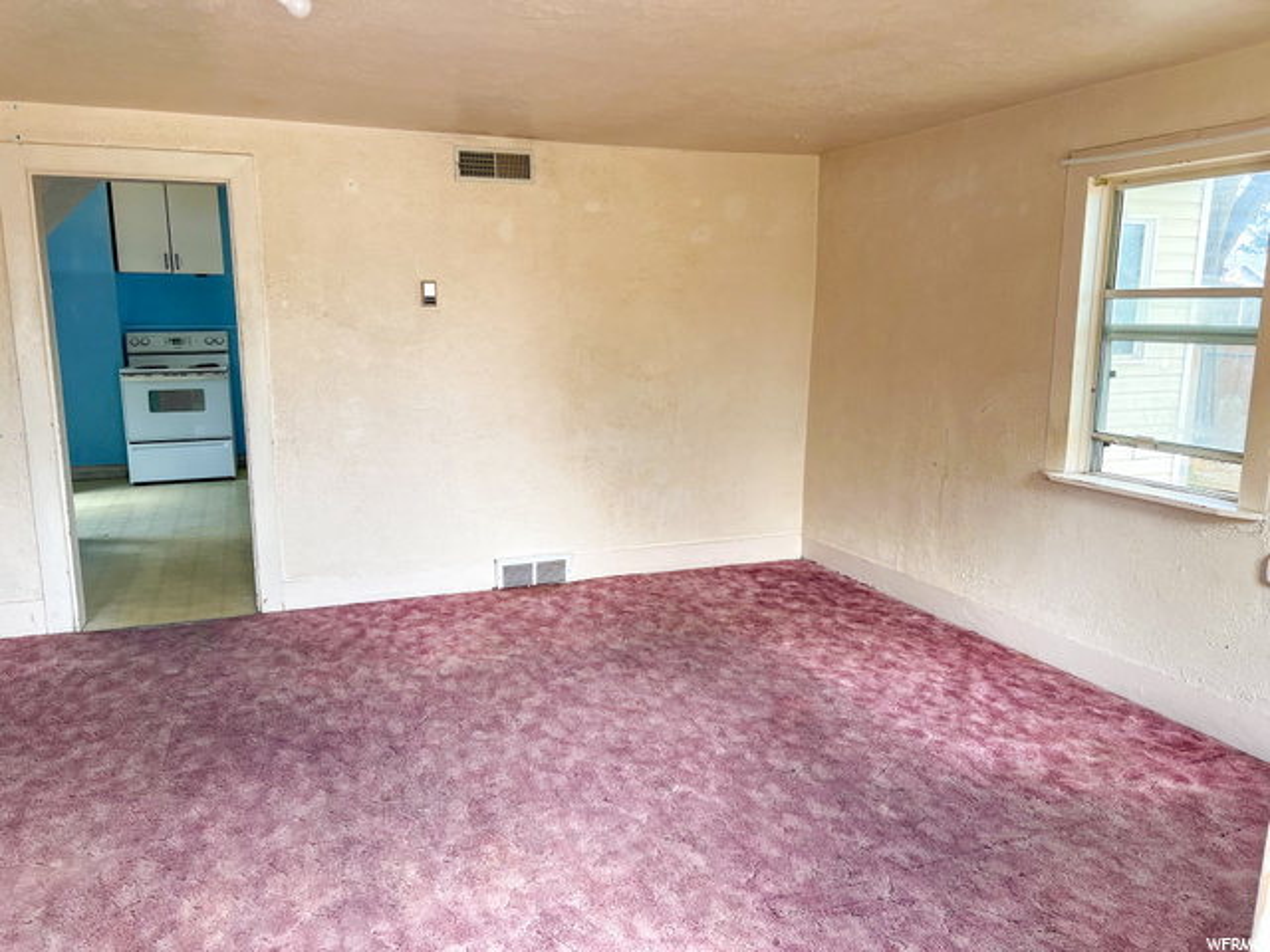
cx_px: 635
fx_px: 954
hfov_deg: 67.3
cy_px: 476
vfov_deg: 53.1
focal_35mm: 26
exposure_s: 1/150
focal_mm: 5.7
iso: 64
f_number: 1.5
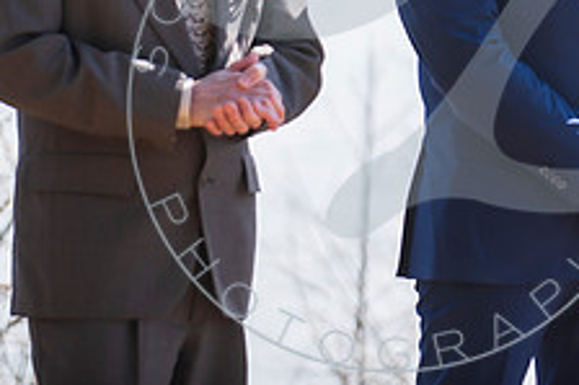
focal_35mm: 350
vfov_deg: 3.9
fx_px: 5625
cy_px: -110
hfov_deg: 5.9
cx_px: 522
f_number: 2.8
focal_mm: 135
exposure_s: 1/640
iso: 100
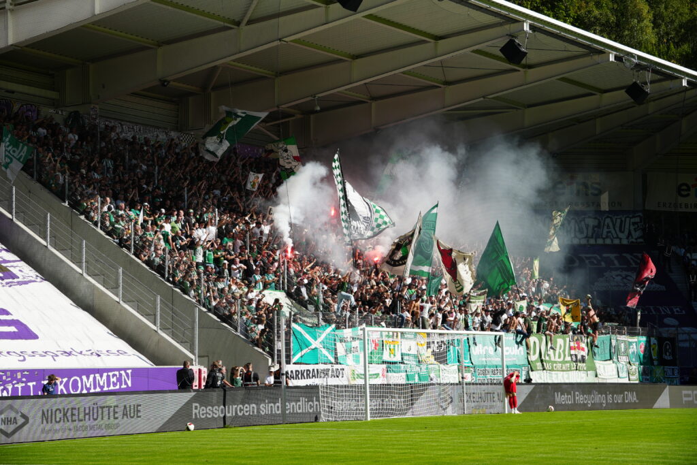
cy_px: 232
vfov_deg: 18.2
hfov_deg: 27.0
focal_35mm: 75
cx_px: 348
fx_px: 1452
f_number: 5.6
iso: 100
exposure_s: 1/500
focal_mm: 50
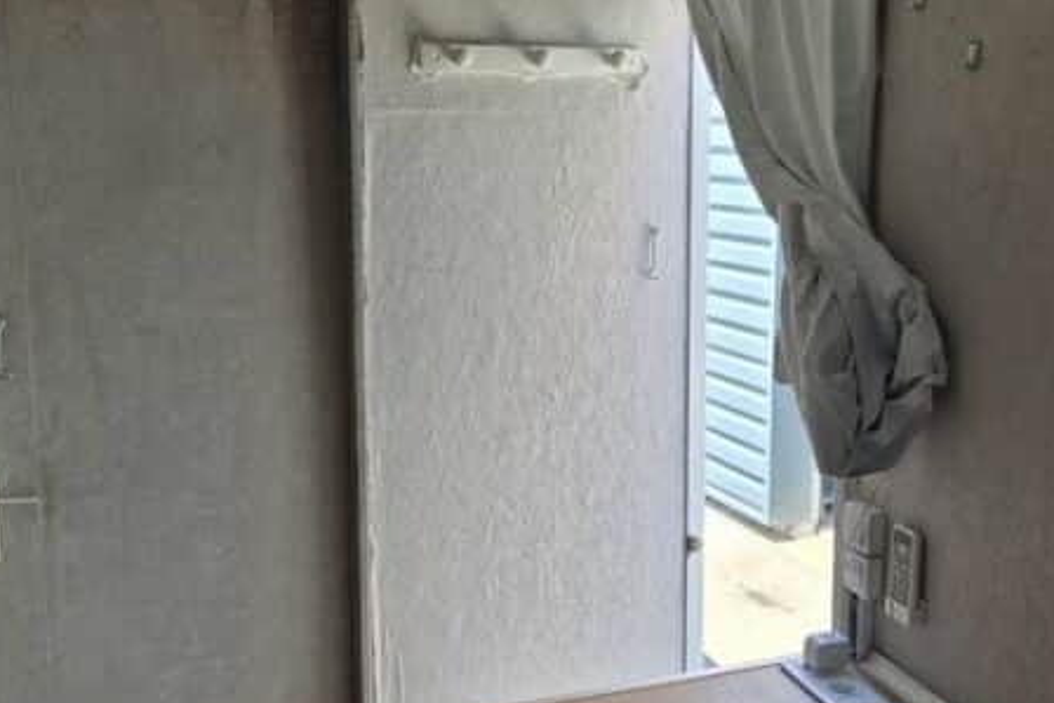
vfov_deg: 32.6
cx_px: 612
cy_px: 317
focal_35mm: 41
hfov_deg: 47.2
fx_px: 1201
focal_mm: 5.4
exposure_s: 1/180
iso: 64
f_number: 1.8
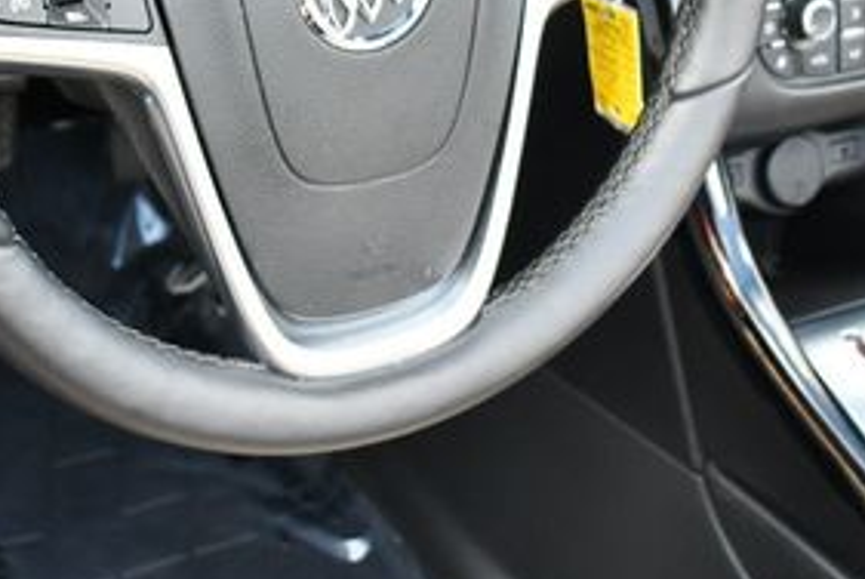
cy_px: -55
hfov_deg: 24.7
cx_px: 431
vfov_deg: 16.2
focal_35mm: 82
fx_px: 1972
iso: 560
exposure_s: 1/250
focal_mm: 18
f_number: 3.5
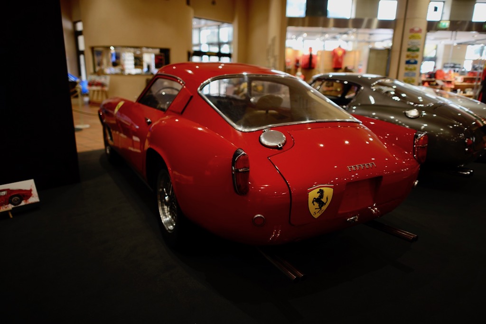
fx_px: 324
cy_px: 162
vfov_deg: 53.1
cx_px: 243
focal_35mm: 24
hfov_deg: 73.7
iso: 160
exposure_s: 1/25
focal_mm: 24
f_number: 1.4
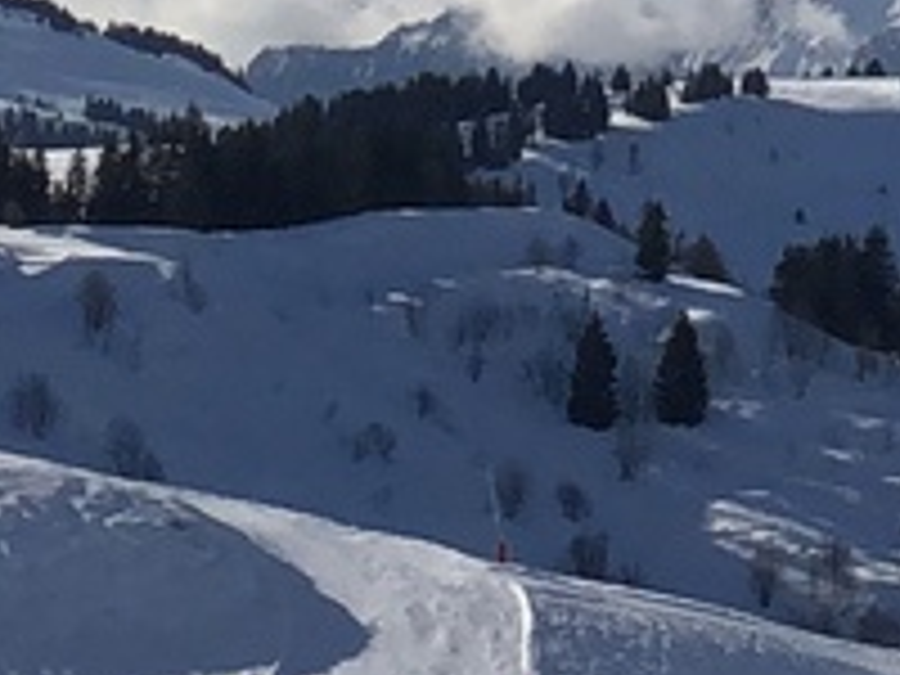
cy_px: 1426
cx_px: 279
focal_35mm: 416
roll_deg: -0.9
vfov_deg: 3.5
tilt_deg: -8.5
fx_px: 10816
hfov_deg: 4.8
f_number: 2.4
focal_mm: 6
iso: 16
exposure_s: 1/3745
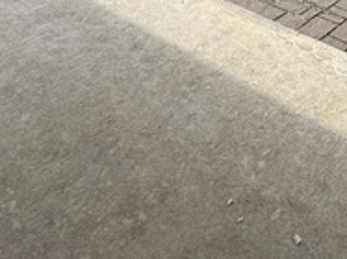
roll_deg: -2.0
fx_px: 481
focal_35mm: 48
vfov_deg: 24.4
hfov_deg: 35.9
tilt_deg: -16.8
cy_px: -117
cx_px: 345
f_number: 2.2
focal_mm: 2.22
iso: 50
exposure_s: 1/944
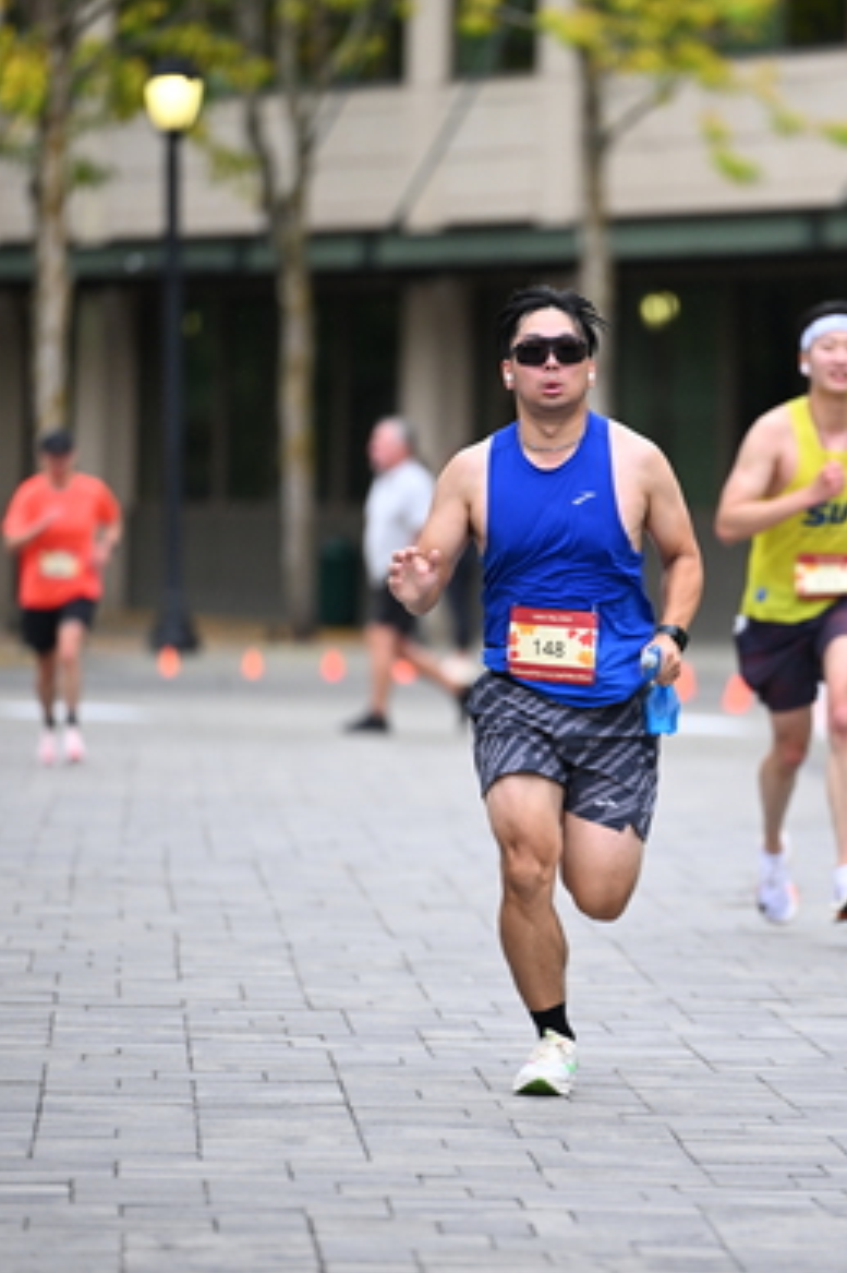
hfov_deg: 4.9
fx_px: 9996
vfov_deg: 7.3
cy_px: 605
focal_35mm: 283
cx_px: 594
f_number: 2.8
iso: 1000
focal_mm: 200
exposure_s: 1/1600
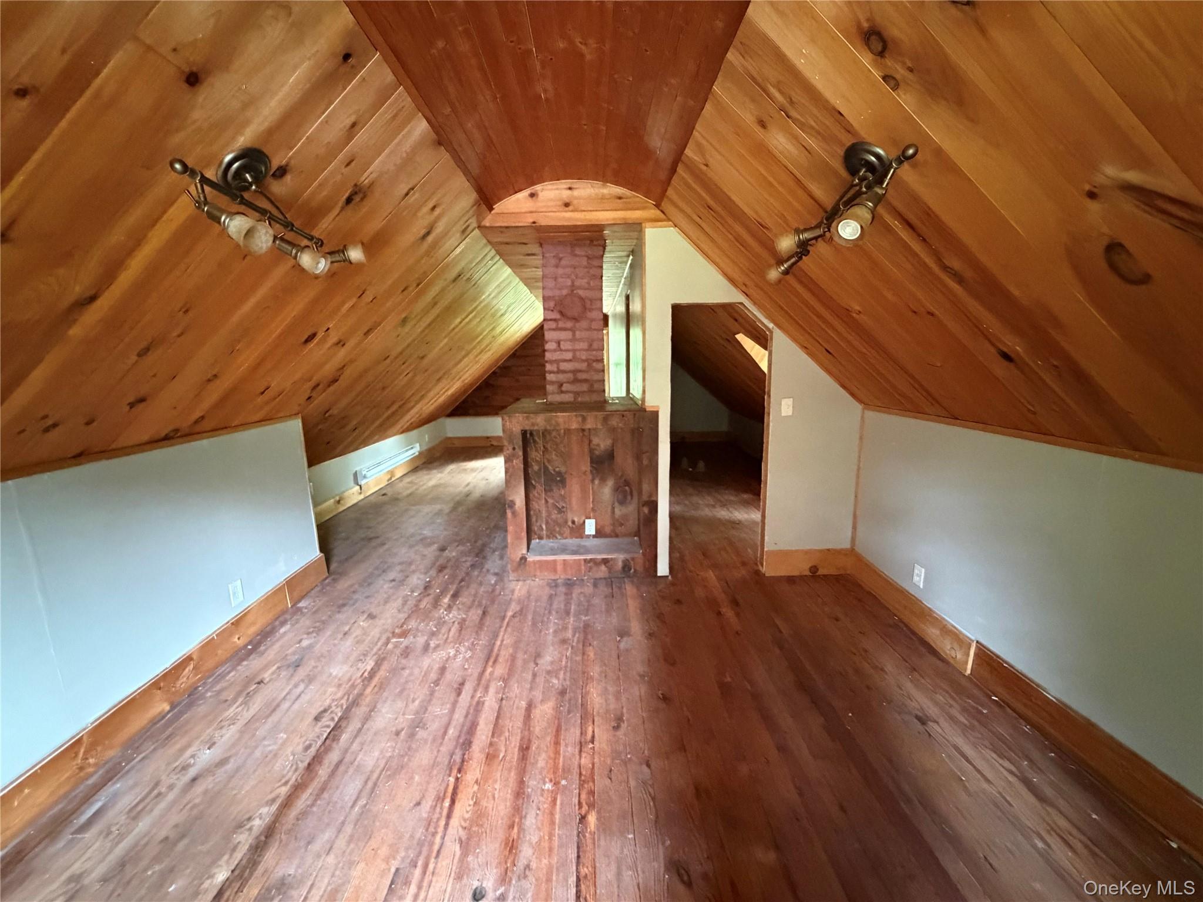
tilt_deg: -11.0
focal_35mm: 14
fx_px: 487
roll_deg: +1.1
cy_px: 451
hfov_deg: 102.1
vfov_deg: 85.7
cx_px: 602
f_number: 2.2
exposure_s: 1/55
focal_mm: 2.22
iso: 1250
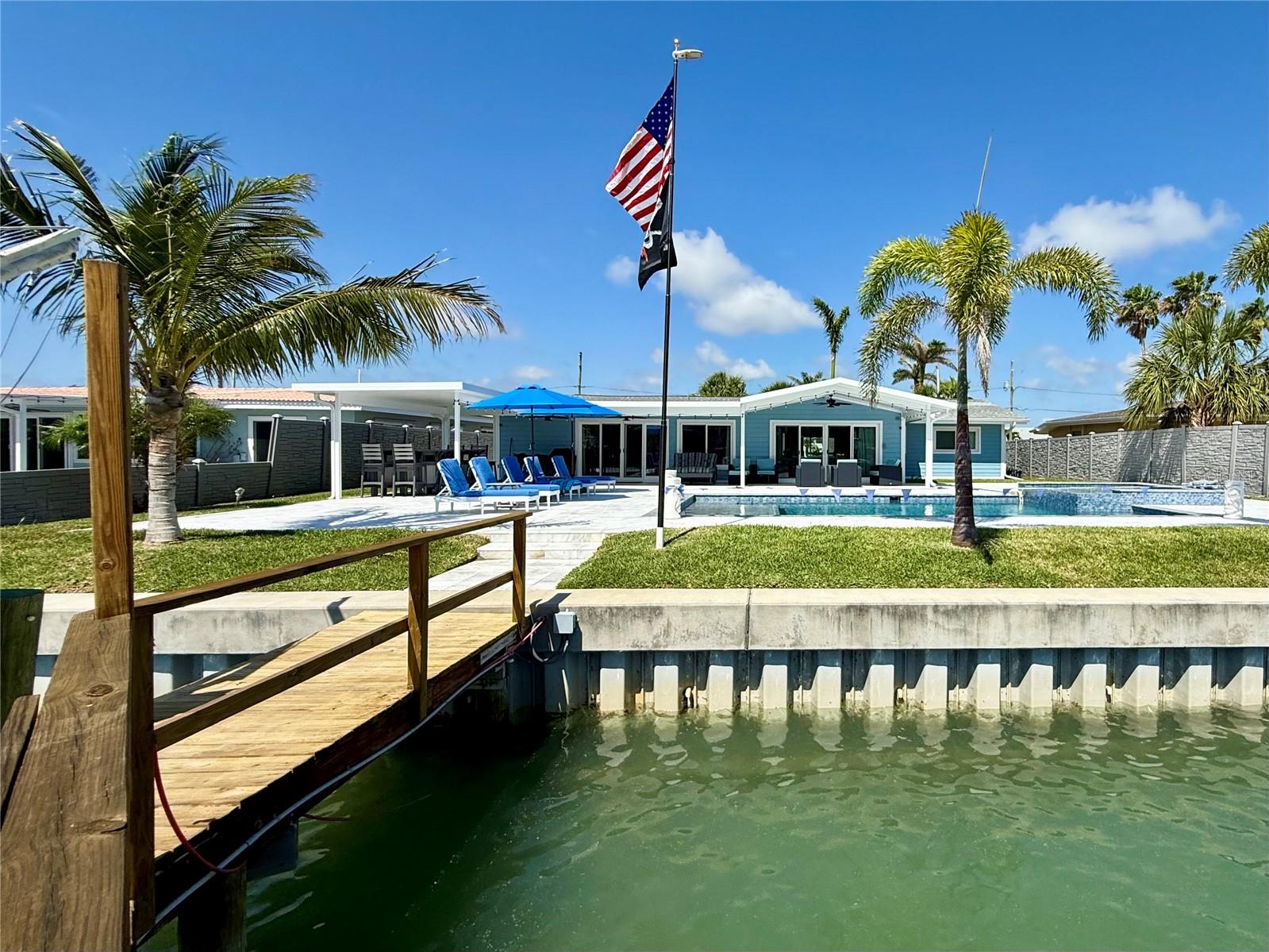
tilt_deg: +1.0
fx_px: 513
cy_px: 476
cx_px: 634
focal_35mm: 14
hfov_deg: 102.1
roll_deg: -1.1
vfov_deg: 85.7
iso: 50
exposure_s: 1/3125
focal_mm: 2.22
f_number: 2.2
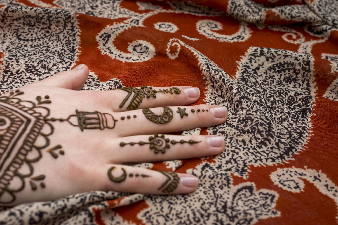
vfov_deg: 25.8
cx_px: 169
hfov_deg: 37.8
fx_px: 493
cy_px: 112
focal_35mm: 52
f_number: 6.3
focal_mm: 35
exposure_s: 1/125
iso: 100
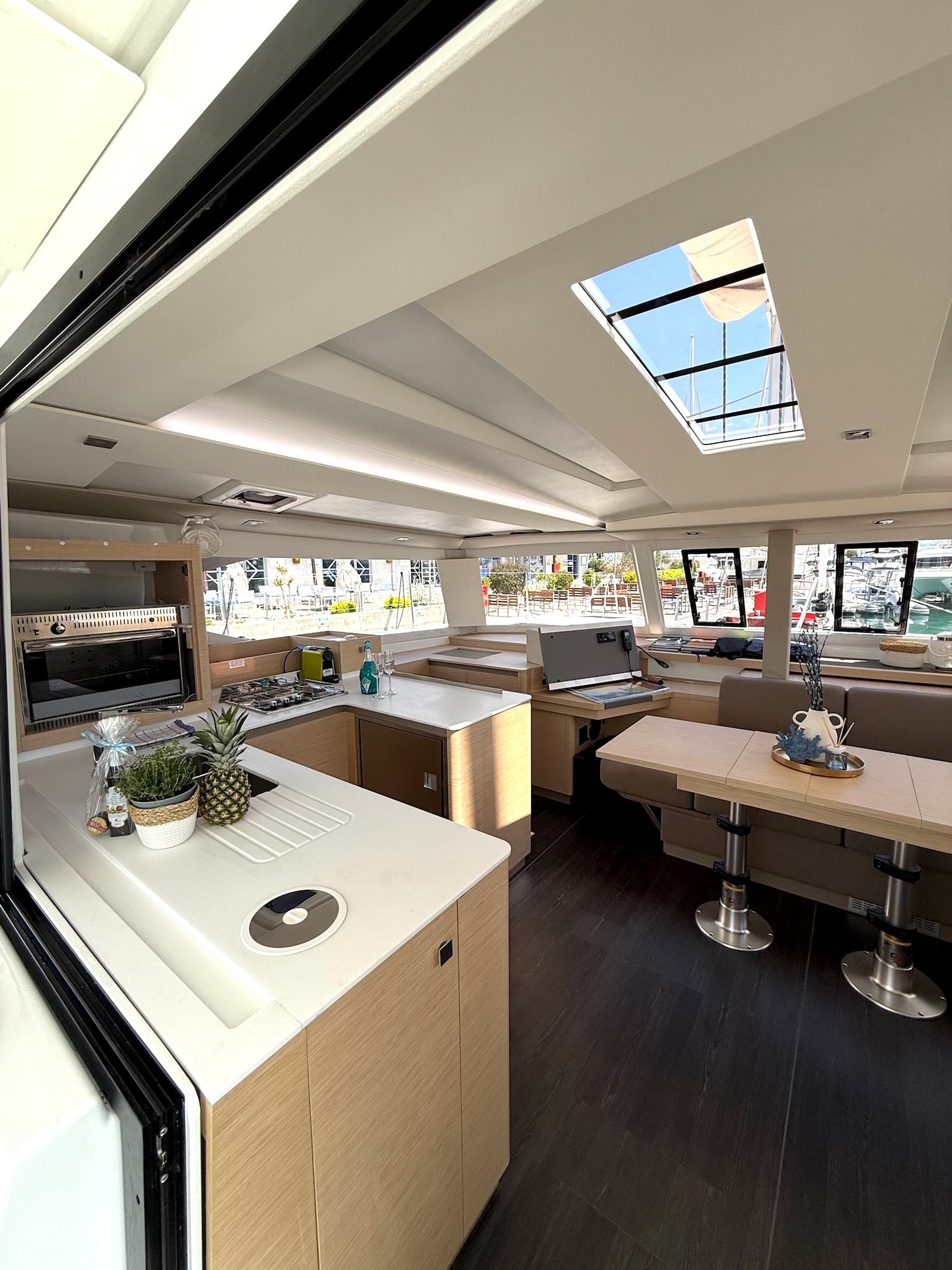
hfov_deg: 85.7
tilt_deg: -7.1
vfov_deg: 102.1
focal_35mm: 14
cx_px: 476
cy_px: 635
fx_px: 513
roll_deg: +0.7
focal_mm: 2.22
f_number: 2.2
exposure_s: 1/359
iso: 50
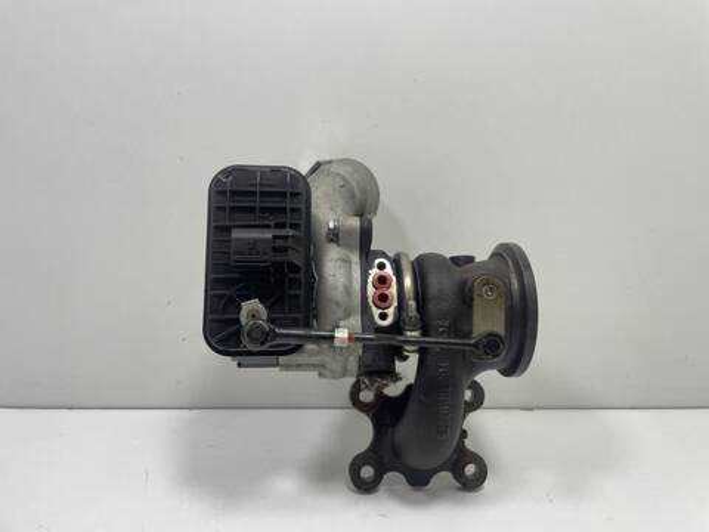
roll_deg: -1.3
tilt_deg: -14.5
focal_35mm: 26
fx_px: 533
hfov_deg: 67.3
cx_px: 354
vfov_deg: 53.1
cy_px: 266
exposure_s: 1/100
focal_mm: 4.2
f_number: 1.6
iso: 100
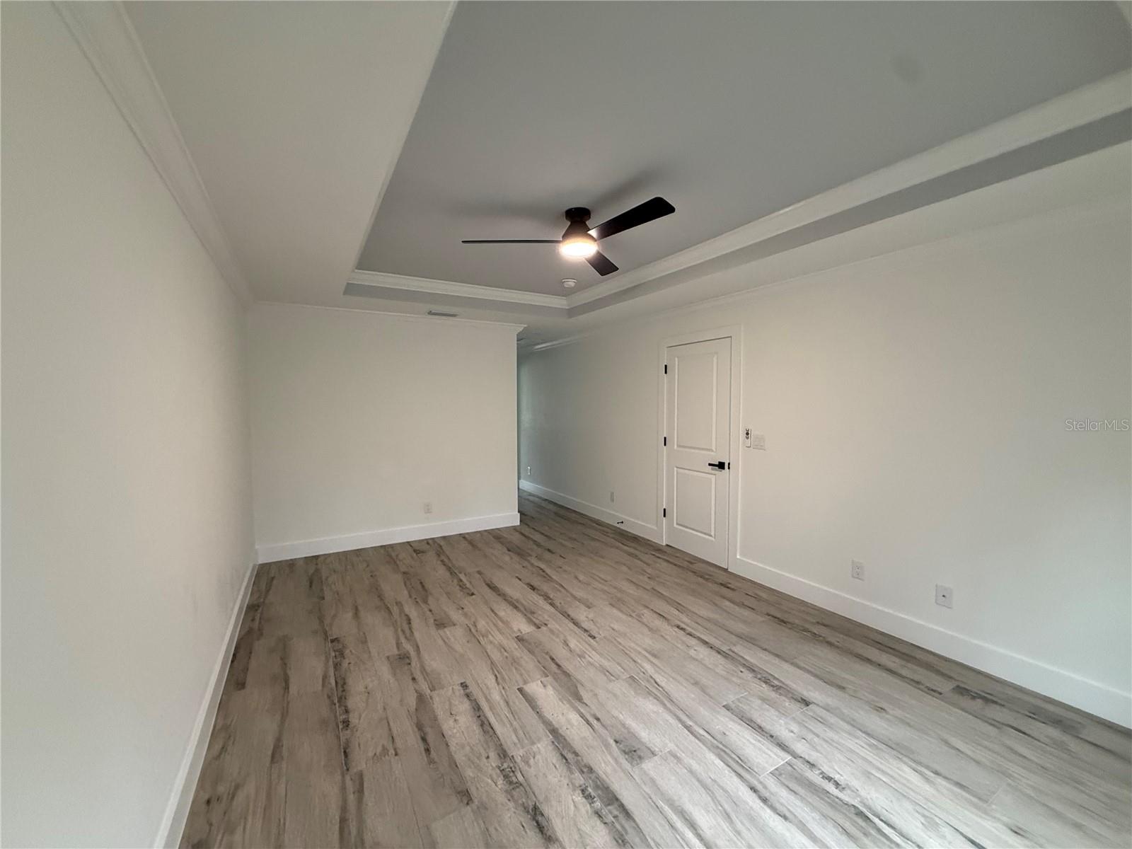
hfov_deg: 102.1
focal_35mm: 14
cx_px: 566
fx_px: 458
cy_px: 424
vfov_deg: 85.7
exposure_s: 1/82
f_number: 2.2
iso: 320
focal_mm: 2.22
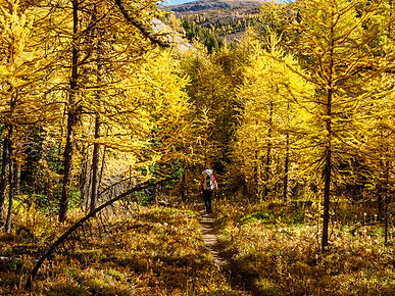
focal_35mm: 54
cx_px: 196
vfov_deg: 27.0
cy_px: 141
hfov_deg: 35.6
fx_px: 616
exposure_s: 1/125
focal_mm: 18
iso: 200
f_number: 11
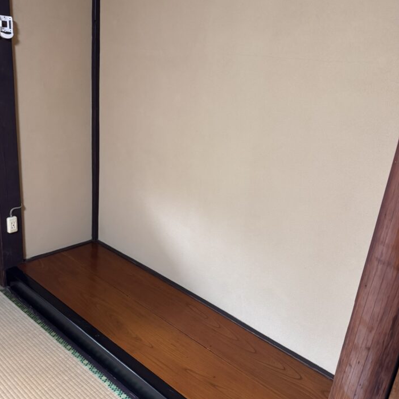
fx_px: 404
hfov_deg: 52.5
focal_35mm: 31
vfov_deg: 52.5
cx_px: 181
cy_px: 207
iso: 640
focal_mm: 6.76
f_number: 1.78
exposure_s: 1/60
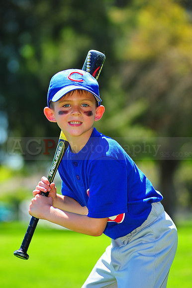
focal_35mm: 180
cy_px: 144
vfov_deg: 11.4
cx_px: 96
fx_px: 1442
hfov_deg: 7.6
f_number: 5
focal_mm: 180
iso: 200
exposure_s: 1/400
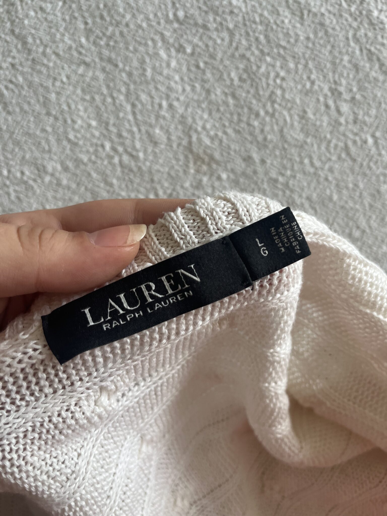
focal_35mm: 26
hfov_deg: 53.1
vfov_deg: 67.3
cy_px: 258
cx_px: 194
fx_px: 388
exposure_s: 1/121
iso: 100
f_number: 1.6
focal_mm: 5.1
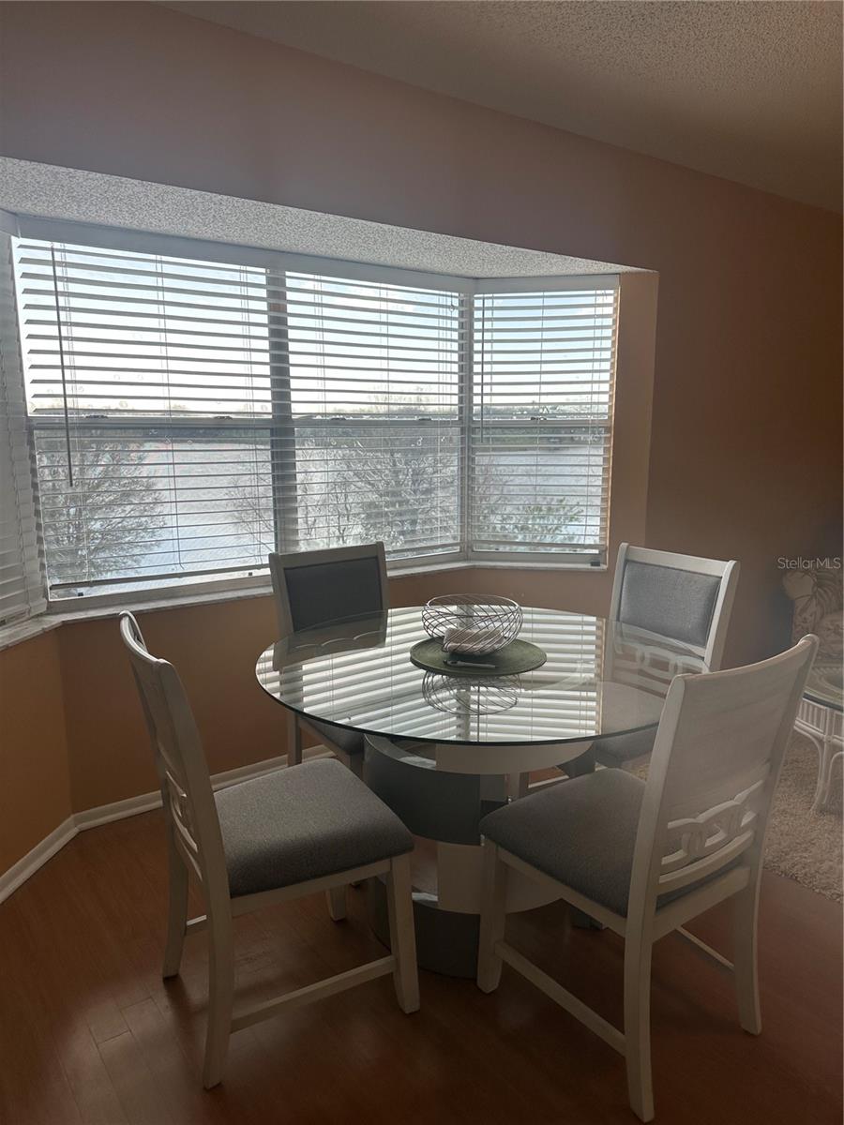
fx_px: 780
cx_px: 422
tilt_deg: -12.1
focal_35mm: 24
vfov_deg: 71.6
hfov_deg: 56.8
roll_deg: +0.2
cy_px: 562
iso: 80
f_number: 1.78
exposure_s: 1/879
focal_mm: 6.86
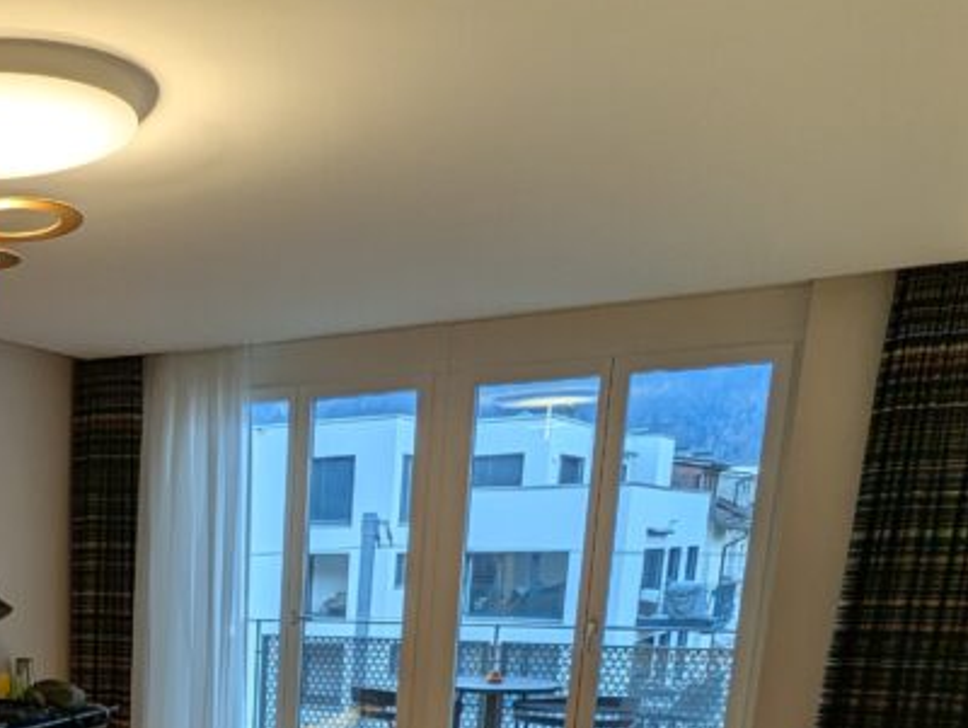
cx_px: -29
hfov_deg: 39.5
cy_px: 826
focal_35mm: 41
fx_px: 1148
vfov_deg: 30.9
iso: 87
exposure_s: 1/77
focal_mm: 2.35
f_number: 2.2
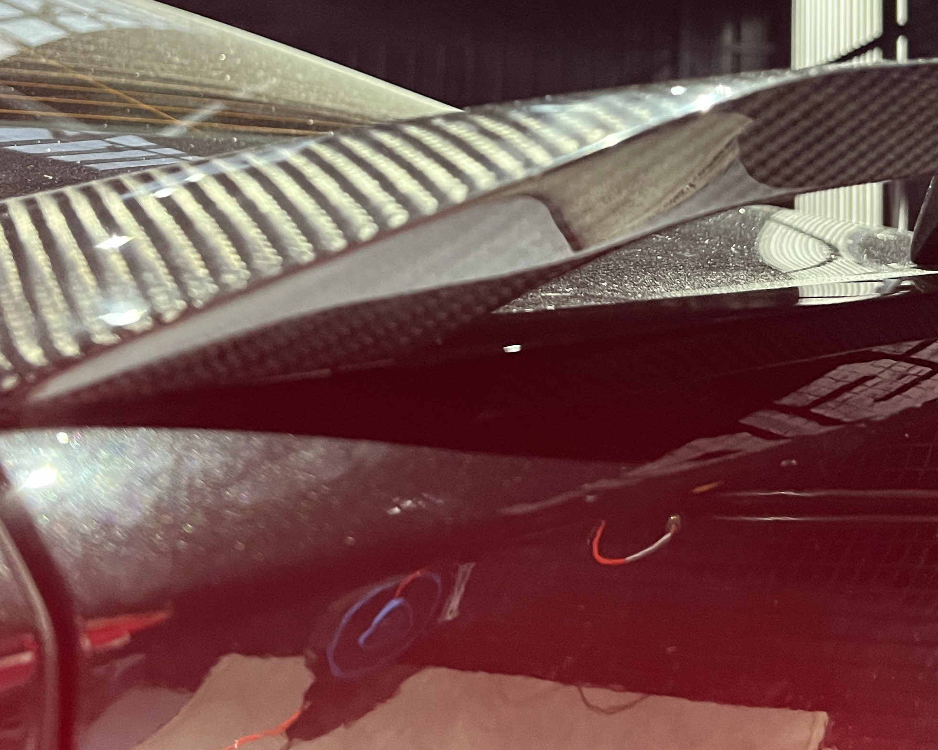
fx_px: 1443
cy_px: 84
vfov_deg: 28.1
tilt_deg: +5.3
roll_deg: -2.3
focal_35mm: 52
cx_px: 504
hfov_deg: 36.0
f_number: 1.5
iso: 640
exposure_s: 1/37
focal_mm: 5.7
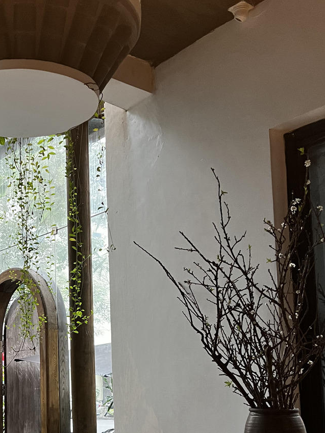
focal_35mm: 49
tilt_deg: +8.4
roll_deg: +0.8
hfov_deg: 28.6
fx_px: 613
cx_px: 39
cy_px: 314
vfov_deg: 38.1
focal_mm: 5.7
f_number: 1.5
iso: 320
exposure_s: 1/50
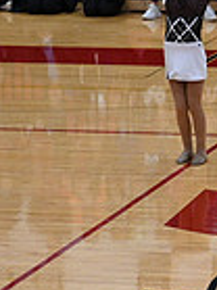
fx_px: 2888
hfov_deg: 4.2
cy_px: 153
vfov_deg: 5.7
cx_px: 603
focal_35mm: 345
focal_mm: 86
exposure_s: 1/400
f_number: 4
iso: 4000
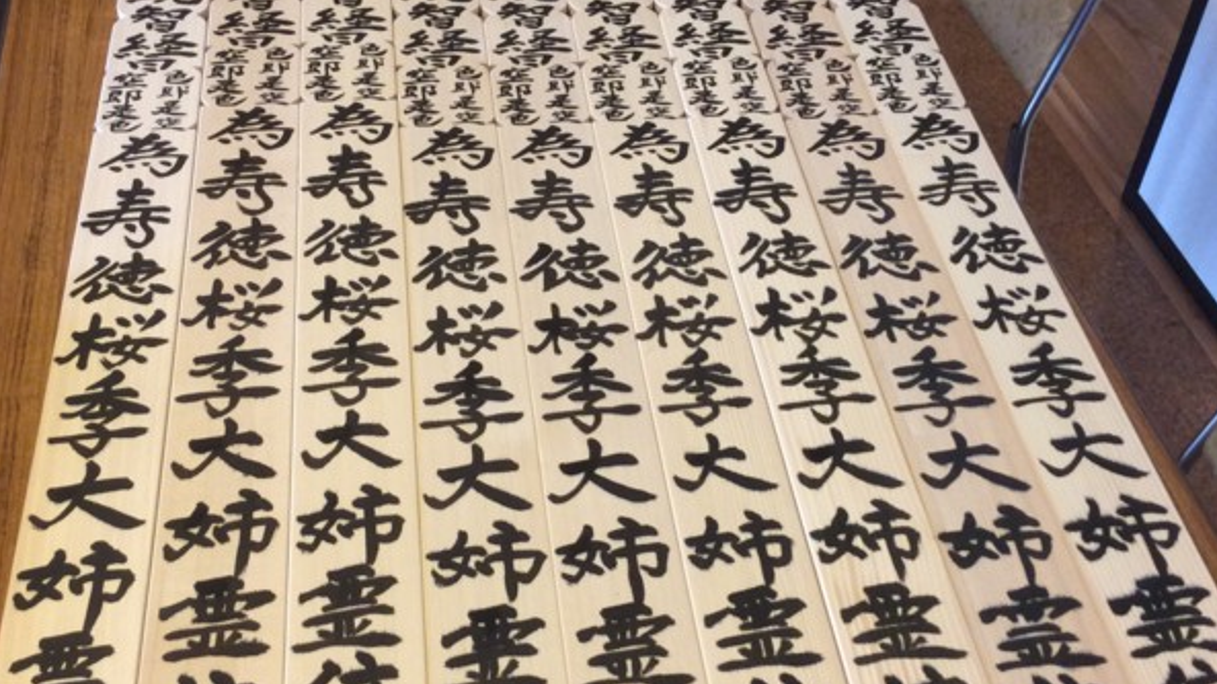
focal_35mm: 47
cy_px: 392
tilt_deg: -46.1
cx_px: 610
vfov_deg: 25.4
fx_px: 1516
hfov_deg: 43.7
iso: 100
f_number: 2.4
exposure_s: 1/24
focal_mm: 3.3
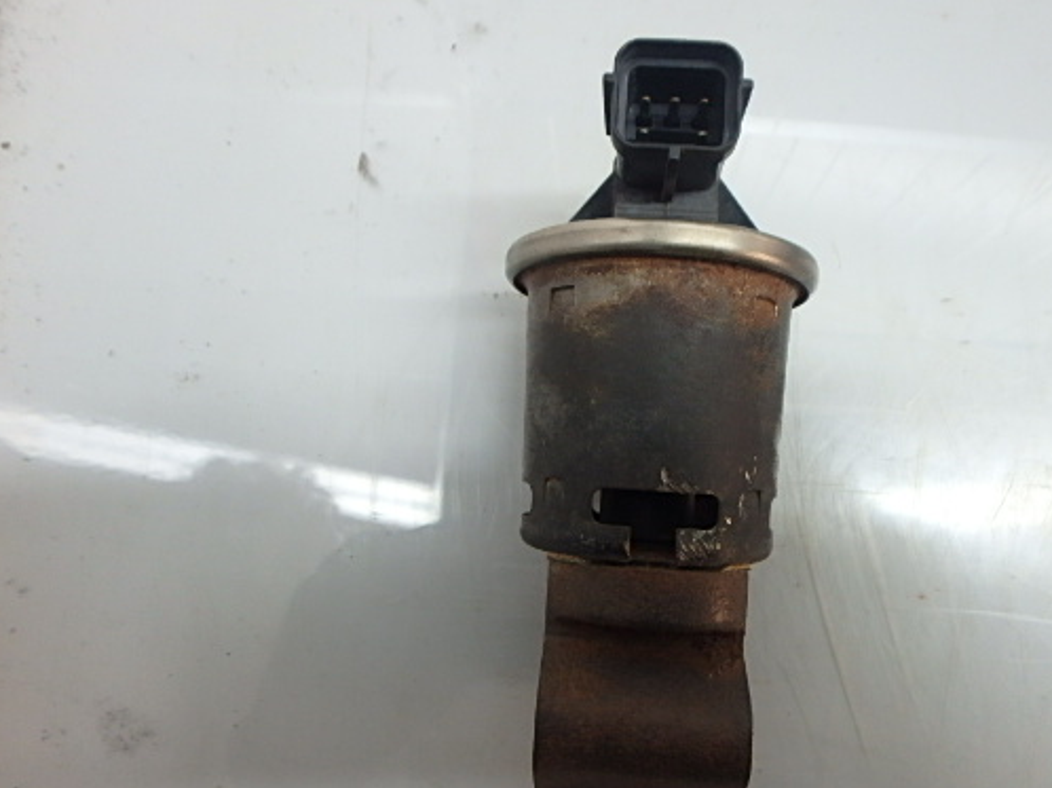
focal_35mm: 27
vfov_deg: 51.2
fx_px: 820
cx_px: 602
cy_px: 437
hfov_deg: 65.0
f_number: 3.5
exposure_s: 1/30
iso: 250
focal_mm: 3.7
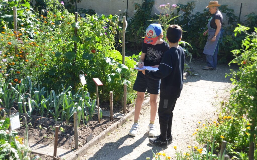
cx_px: 129
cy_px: 75
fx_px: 343
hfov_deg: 41.0
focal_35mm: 49
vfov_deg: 26.4
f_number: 7.1
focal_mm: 32
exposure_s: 1/200
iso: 200
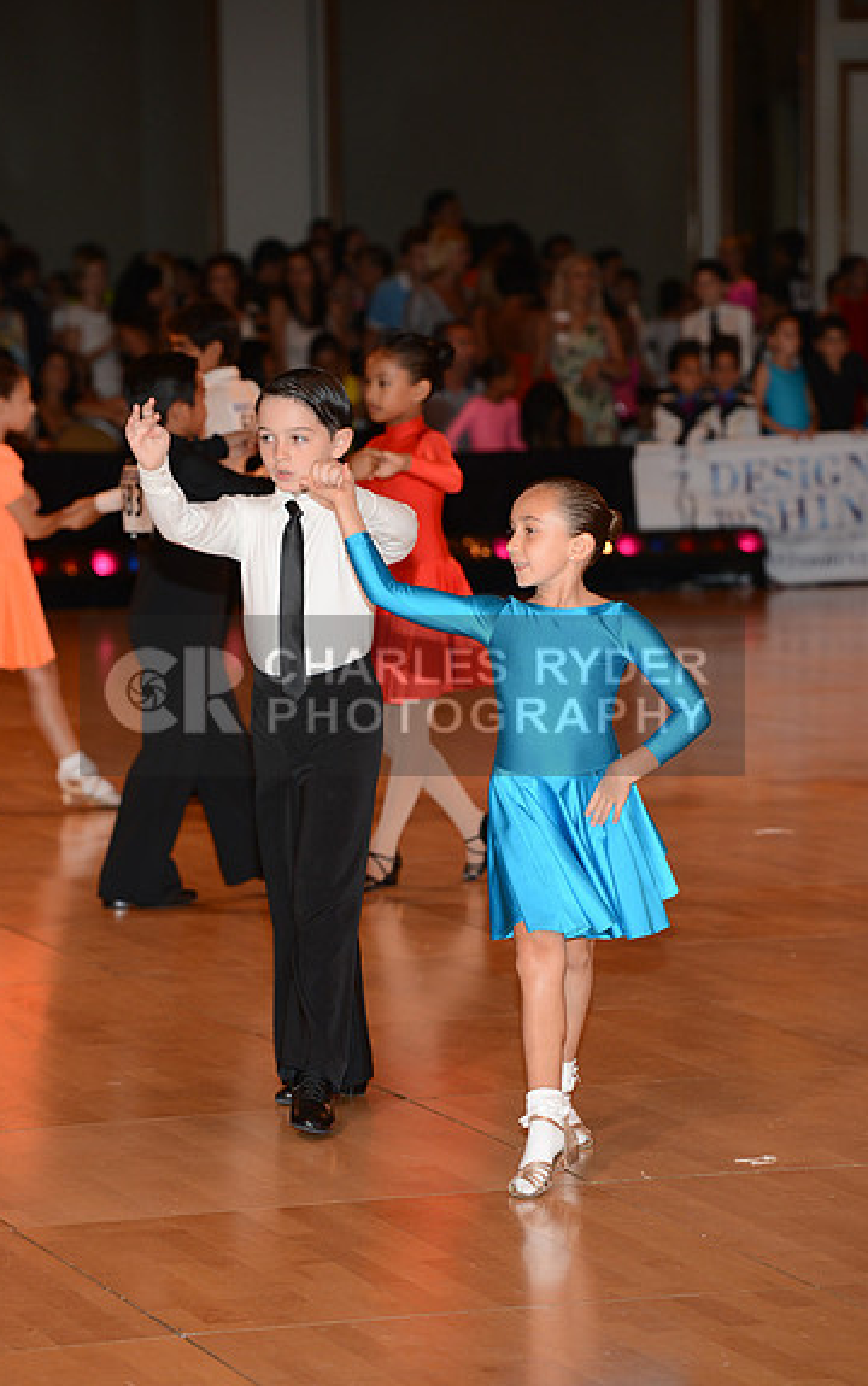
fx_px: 5633
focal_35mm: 149
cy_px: 697
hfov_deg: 8.8
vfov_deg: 14.0
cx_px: 414
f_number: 5.6
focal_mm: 145
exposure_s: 1/250
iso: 1000
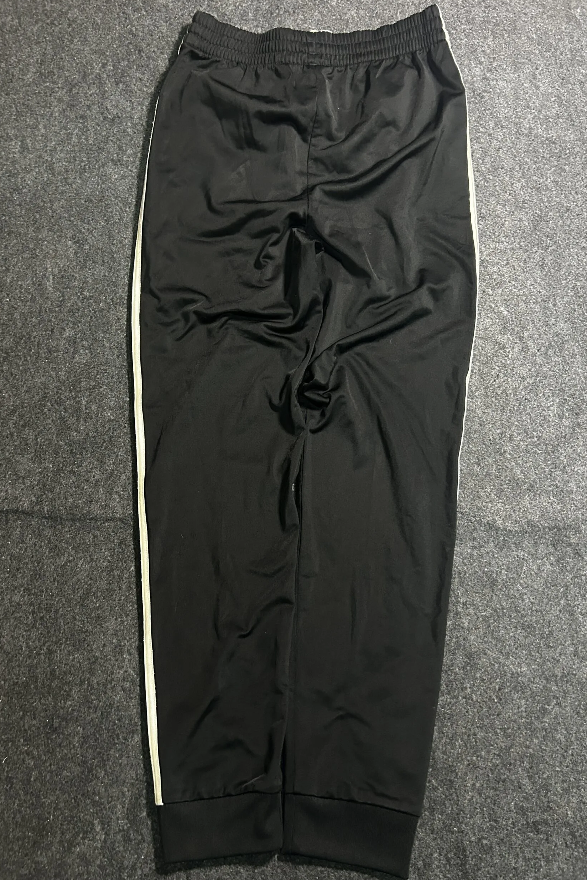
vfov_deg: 65.5
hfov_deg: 46.4
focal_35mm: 28
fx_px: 685
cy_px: 440
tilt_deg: -53.6
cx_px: 280
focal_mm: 5.7
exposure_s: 1/47
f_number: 1.5
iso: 500
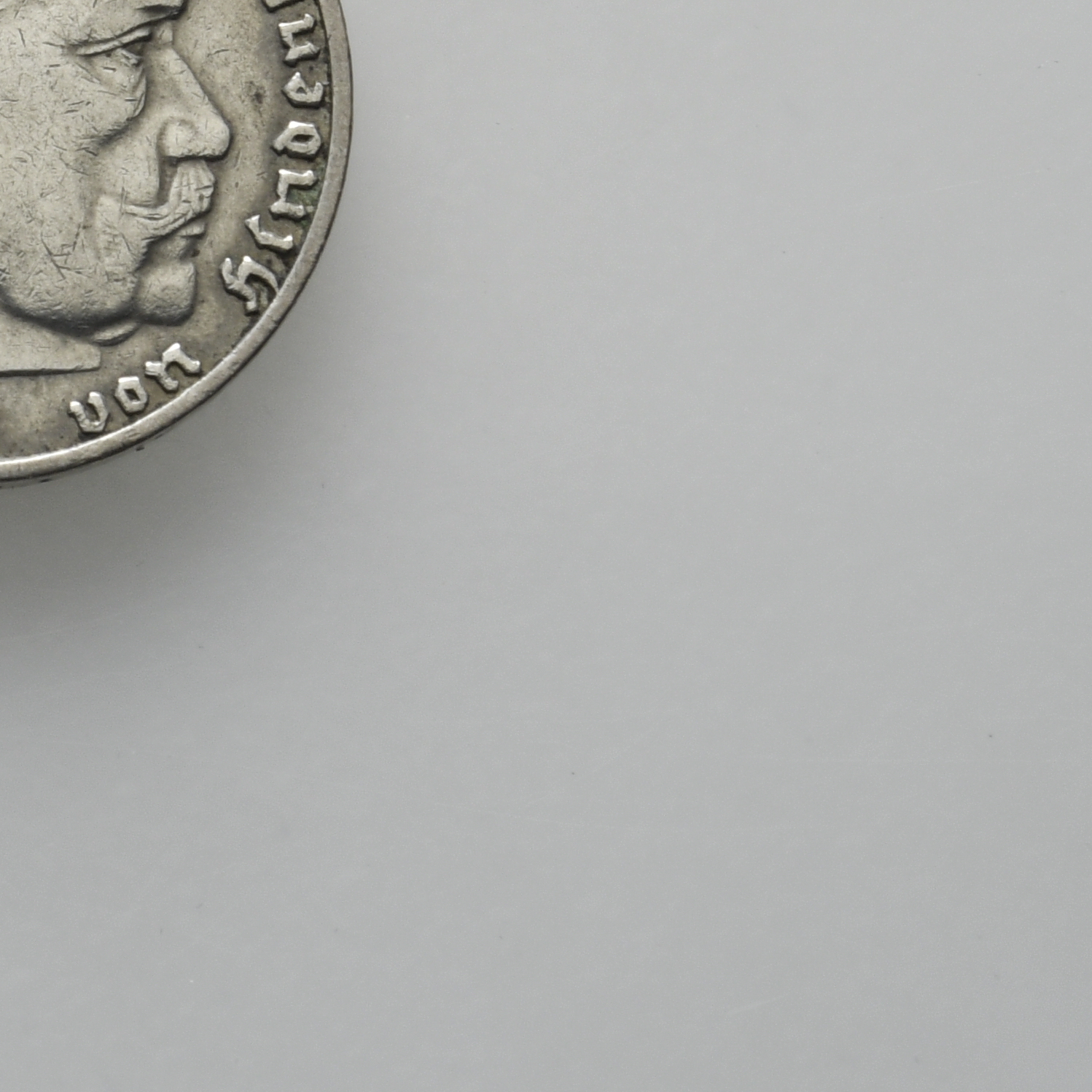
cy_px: -199
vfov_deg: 8.0
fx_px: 7780
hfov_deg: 7.8
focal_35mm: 218
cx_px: -642
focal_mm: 46
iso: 200
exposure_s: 1/100
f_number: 14
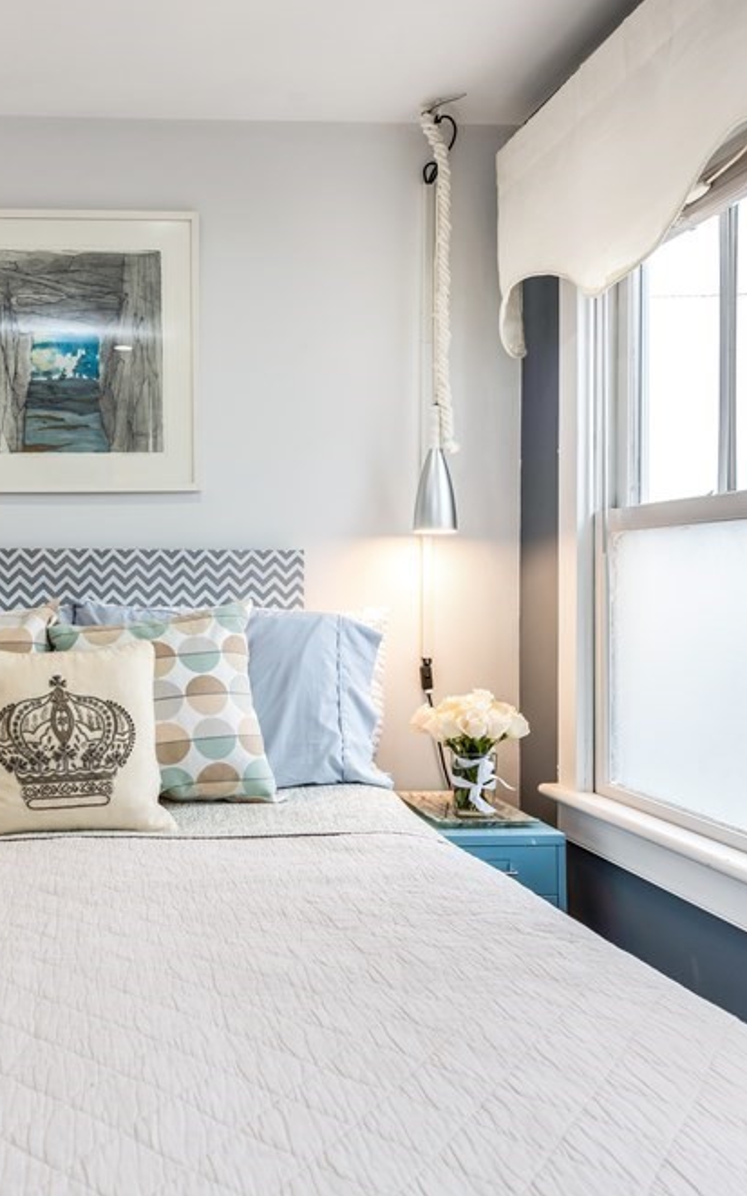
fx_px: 977
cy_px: 585
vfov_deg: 62.9
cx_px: 119
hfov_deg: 39.7
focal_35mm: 30
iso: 200
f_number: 8
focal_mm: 19
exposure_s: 1/25
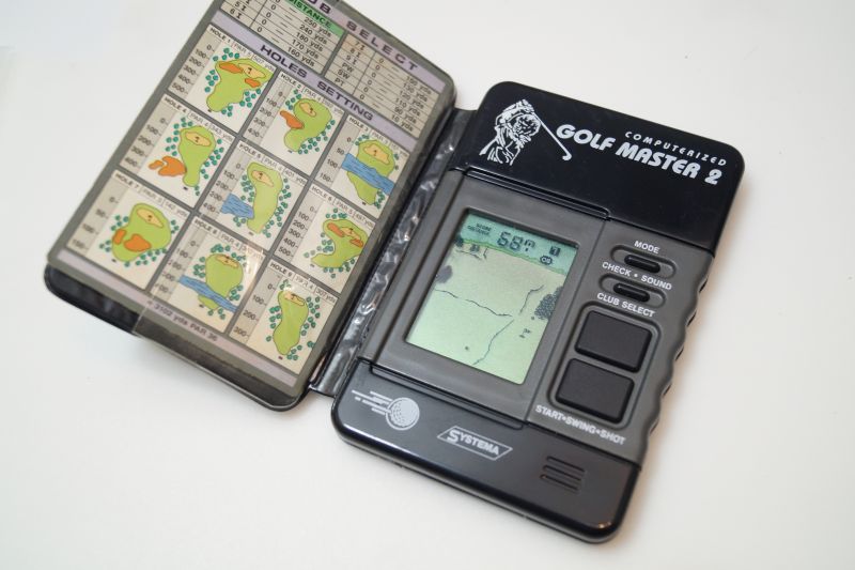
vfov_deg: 34.2
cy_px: 285
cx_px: 428
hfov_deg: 49.6
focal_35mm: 39
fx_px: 926
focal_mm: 26
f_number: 4
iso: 320
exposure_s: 1/60
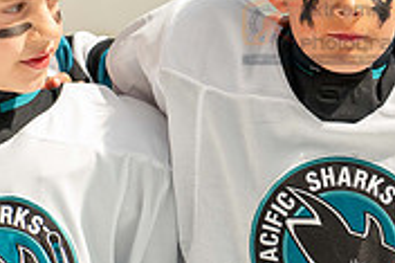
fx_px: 5415
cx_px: 339
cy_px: 30
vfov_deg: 2.8
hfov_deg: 4.2
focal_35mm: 494
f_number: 3.5
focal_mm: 150
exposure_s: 1/2500
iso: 1600
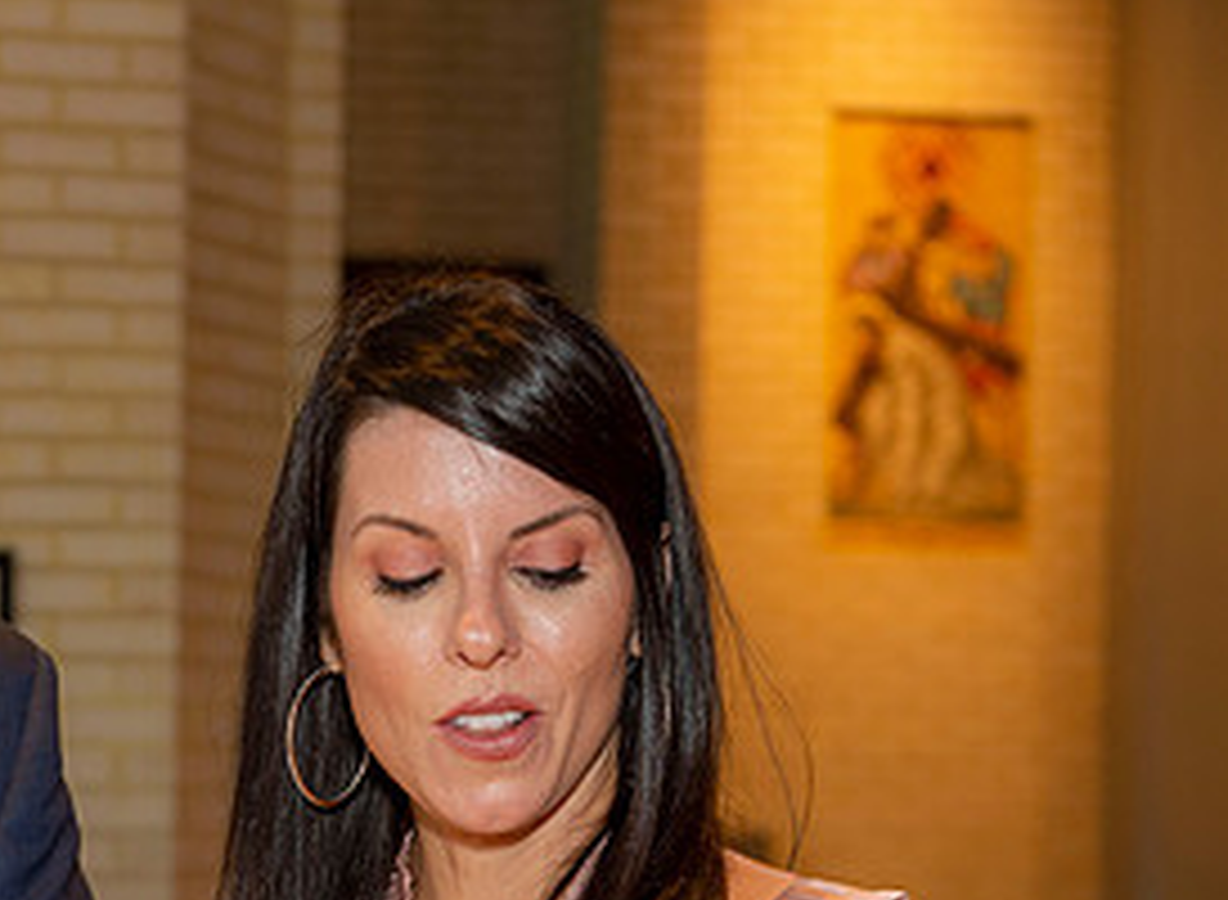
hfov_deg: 17.2
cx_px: 50
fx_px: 3975
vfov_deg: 12.8
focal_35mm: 113
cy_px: 873
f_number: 4
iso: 1000
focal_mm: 50
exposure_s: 1/100
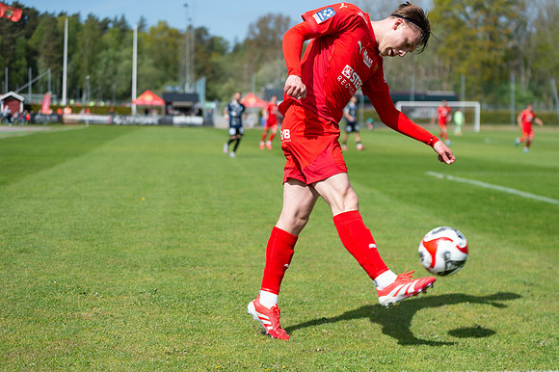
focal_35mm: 74
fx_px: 1148
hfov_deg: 27.4
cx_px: 280
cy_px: 186
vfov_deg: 18.4
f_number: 3.5
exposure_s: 1/1600
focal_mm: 70
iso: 100
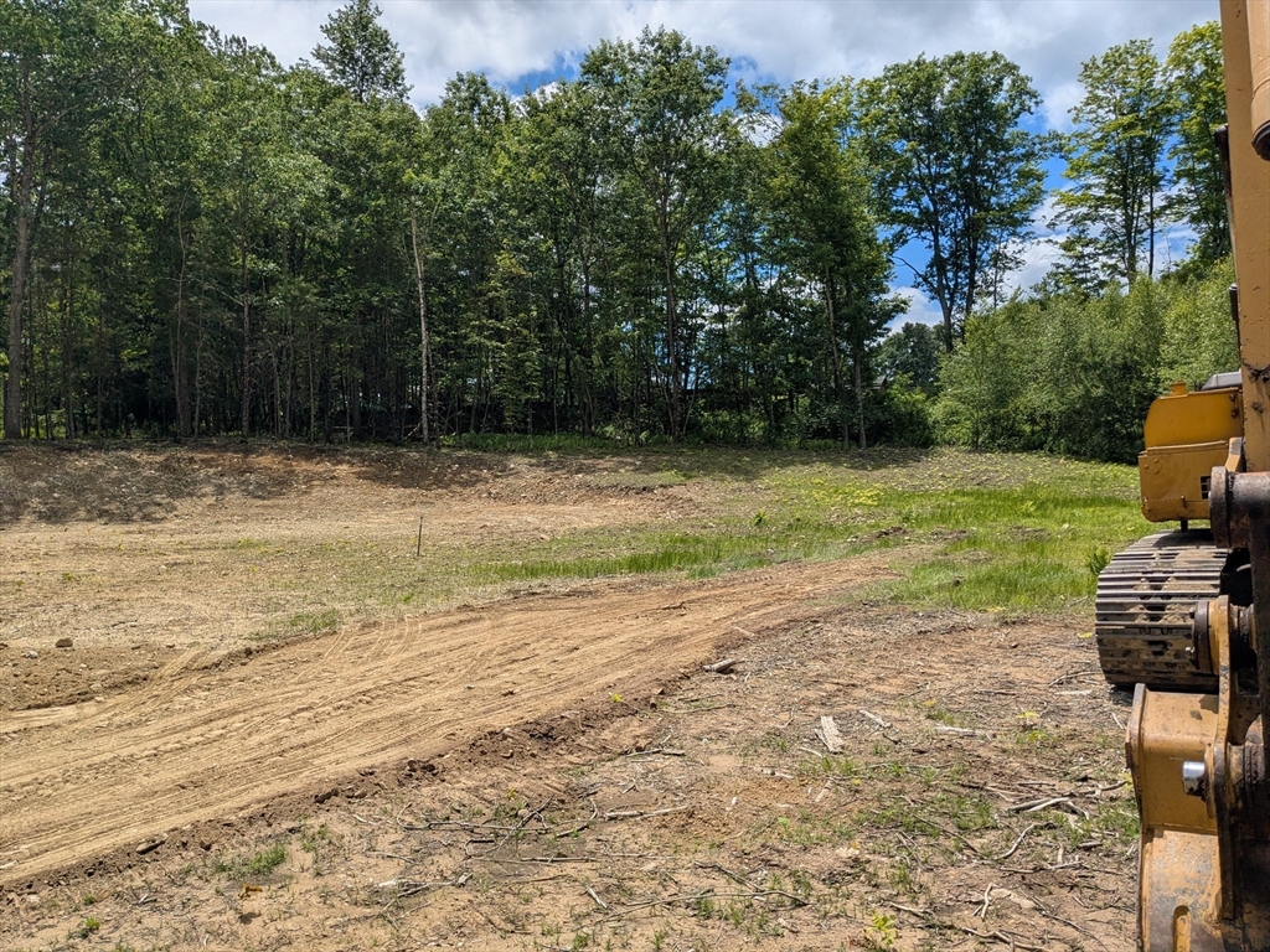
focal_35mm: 27
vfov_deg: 51.4
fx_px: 991
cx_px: 635
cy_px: 476
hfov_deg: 65.3
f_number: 1.73
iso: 73
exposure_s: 1/7812
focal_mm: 4.38
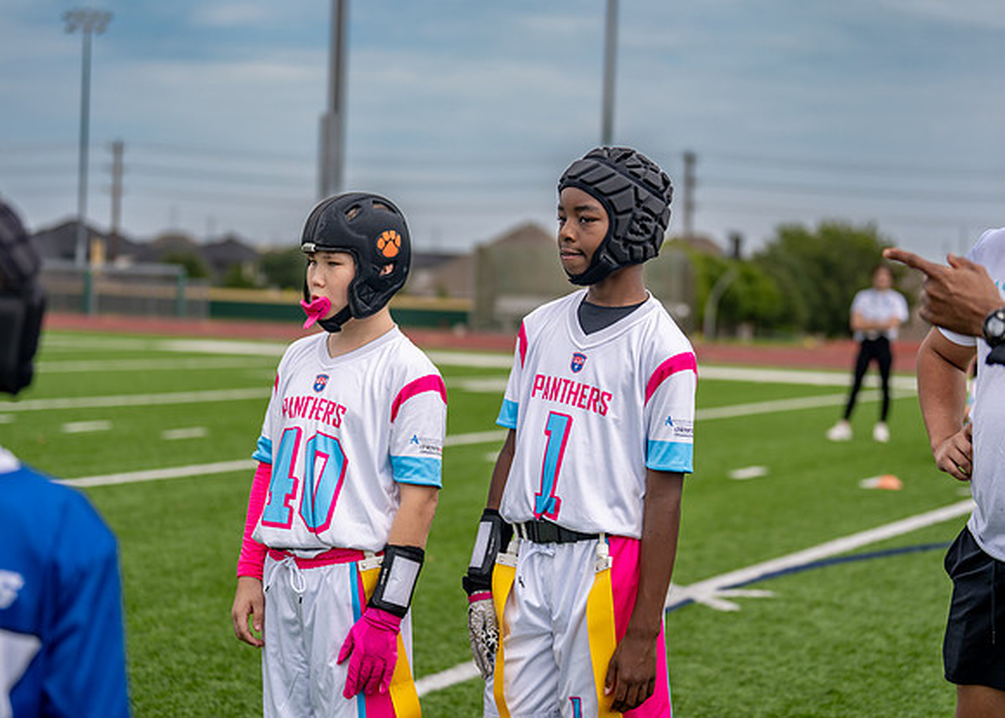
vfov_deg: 18.8
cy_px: 350
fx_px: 2170
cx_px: 490
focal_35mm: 76
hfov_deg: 26.1
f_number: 2.8
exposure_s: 1/1600
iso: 100
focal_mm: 70
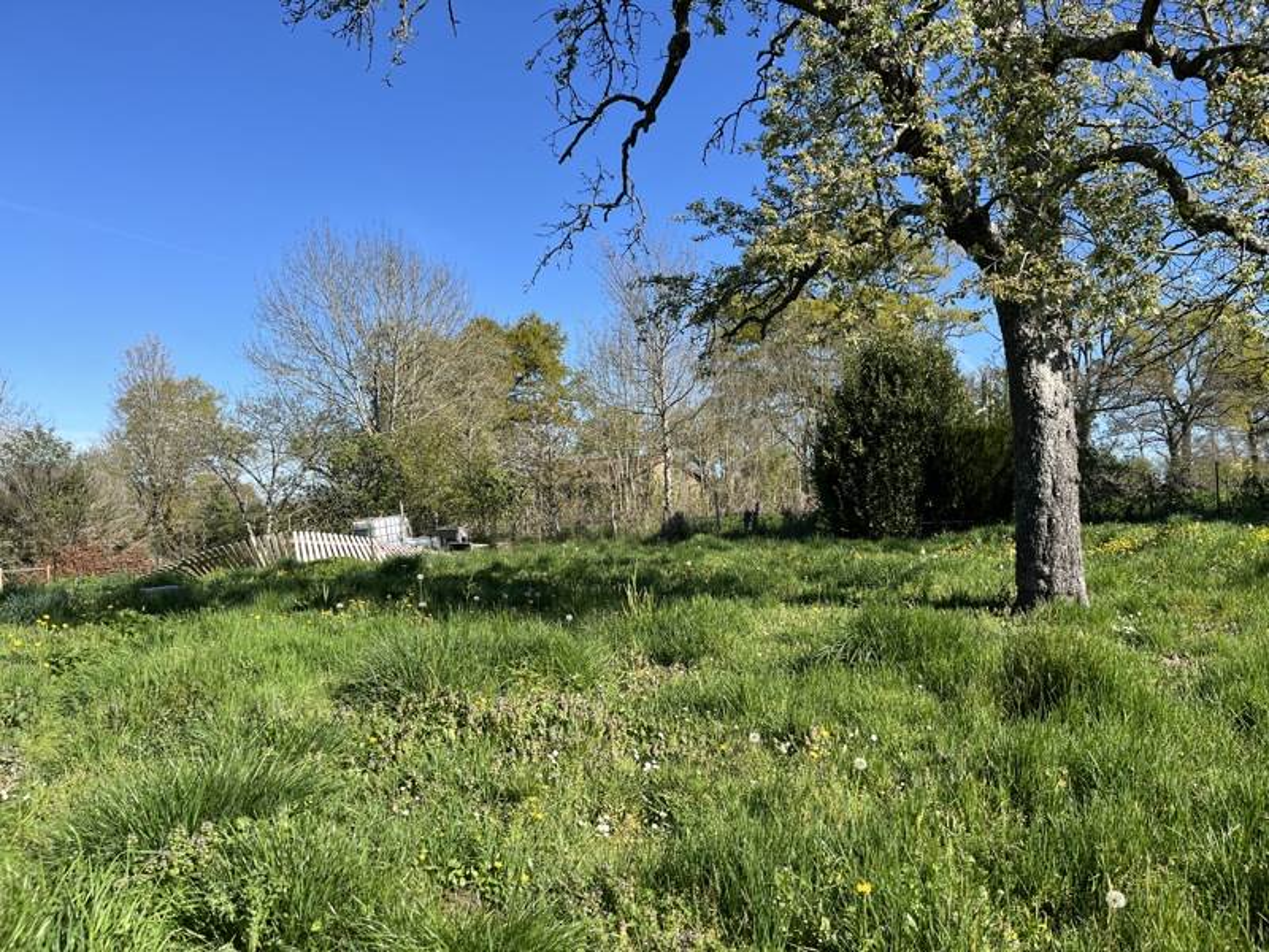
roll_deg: +1.0
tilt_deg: +1.6
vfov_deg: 53.1
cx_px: 634
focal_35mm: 26
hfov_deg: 67.3
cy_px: 476
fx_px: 953
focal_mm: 5.1
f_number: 1.6
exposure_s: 1/2137
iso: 50
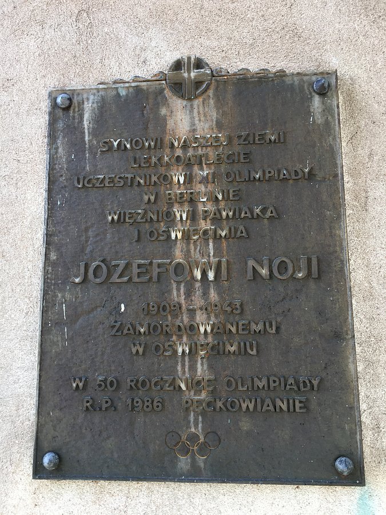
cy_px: 258
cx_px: 193
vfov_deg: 61.7
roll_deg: +0.7
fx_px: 431
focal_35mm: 29
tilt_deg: +7.5
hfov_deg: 48.2
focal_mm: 4.15
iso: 25
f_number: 2.2
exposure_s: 1/103
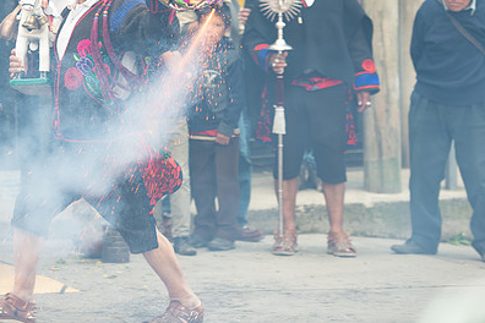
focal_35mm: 186
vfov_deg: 7.4
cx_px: 117
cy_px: 56
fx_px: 2506
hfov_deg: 11.0
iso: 160
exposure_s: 1/160
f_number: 4
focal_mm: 112
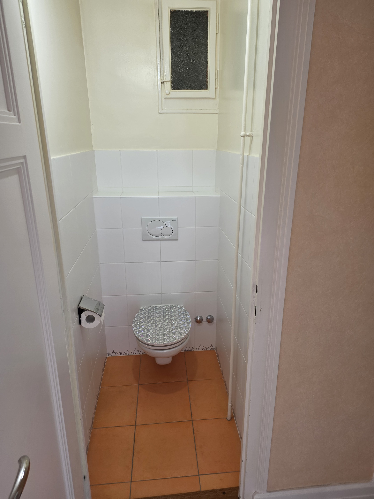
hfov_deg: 58.9
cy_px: 250
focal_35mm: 23
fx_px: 331
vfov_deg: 73.9
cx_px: 187
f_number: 1.7
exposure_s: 1/100
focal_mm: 6.25
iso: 125
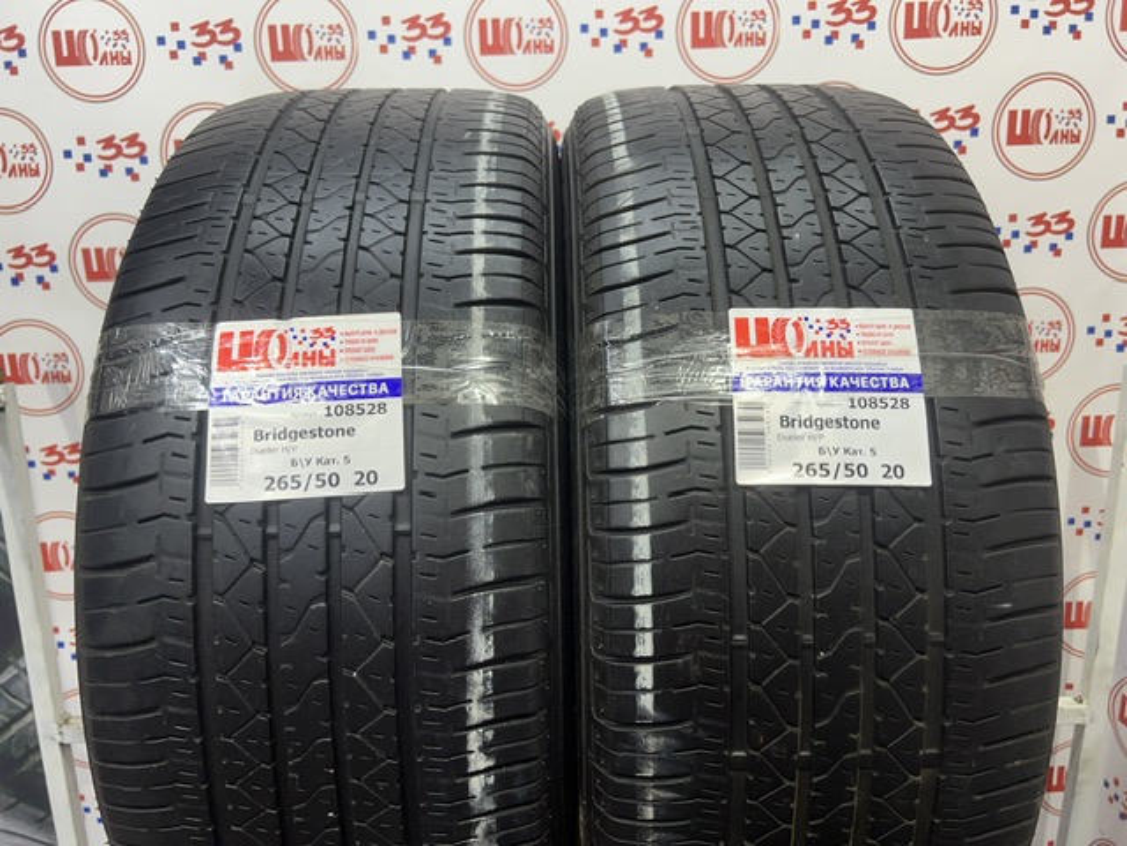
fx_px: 846
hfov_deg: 67.3
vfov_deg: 53.1
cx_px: 564
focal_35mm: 26
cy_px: 423
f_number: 1.5
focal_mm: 5.7
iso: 64
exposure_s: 1/100
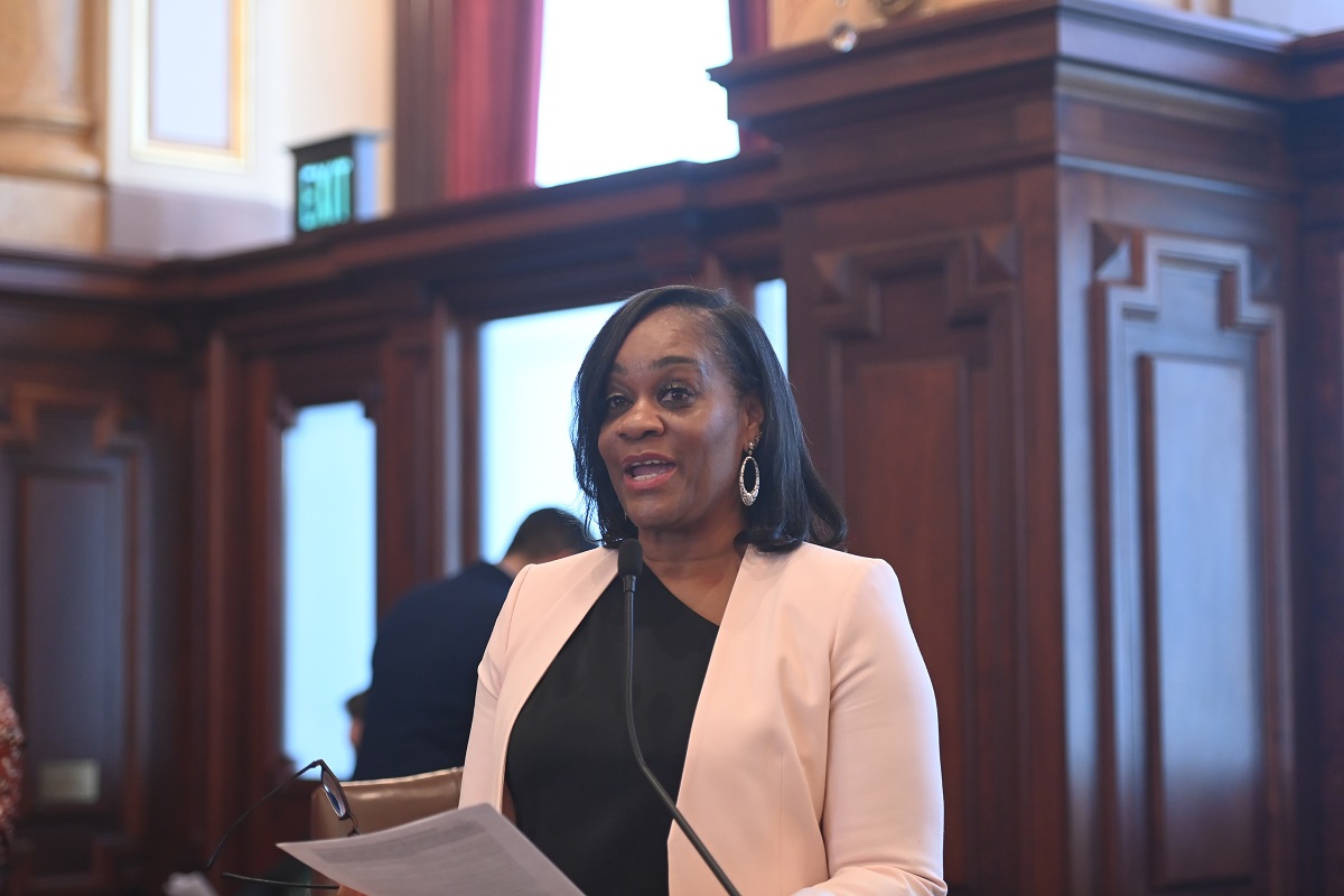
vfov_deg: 16.1
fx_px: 3173
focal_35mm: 85
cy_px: 448
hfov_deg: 23.9
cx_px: 672
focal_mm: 85
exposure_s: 1/250
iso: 3200
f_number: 2.8
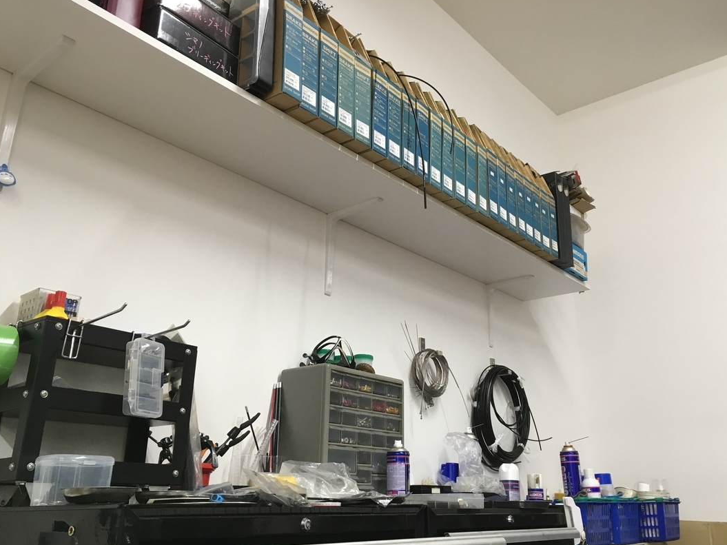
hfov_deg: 55.3
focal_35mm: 33
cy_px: 258
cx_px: 398
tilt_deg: +19.5
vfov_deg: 42.9
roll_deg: -0.4
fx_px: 693
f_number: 2.2
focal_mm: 4.15
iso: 80
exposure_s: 1/30
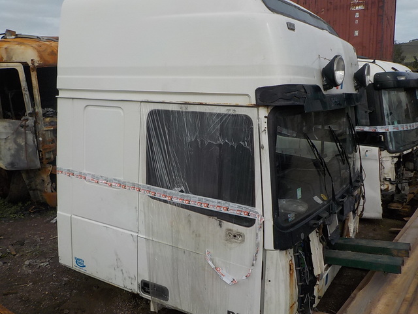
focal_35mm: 30
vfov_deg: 46.8
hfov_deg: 60.0
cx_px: 209
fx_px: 362
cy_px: 157
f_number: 3.3
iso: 125
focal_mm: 4.1
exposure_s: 1/1250
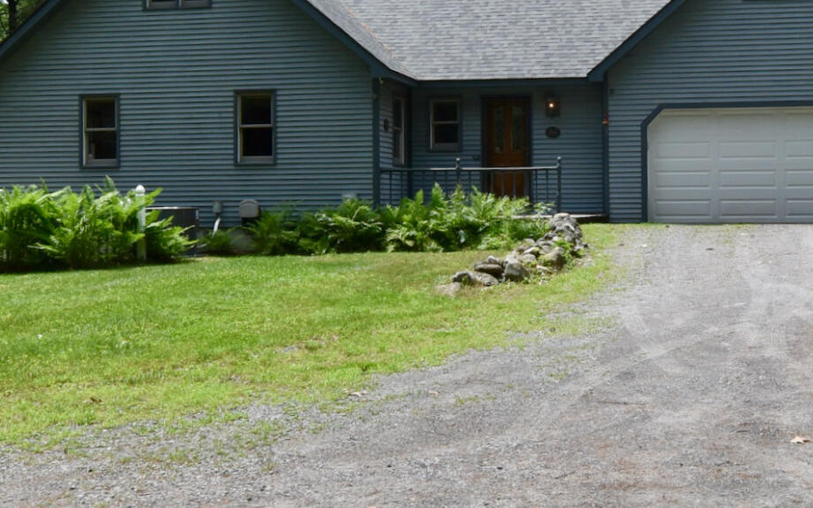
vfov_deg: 25.8
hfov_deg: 39.4
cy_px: 189
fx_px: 1108
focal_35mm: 50
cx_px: 591
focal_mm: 15
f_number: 13
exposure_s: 1/640
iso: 800
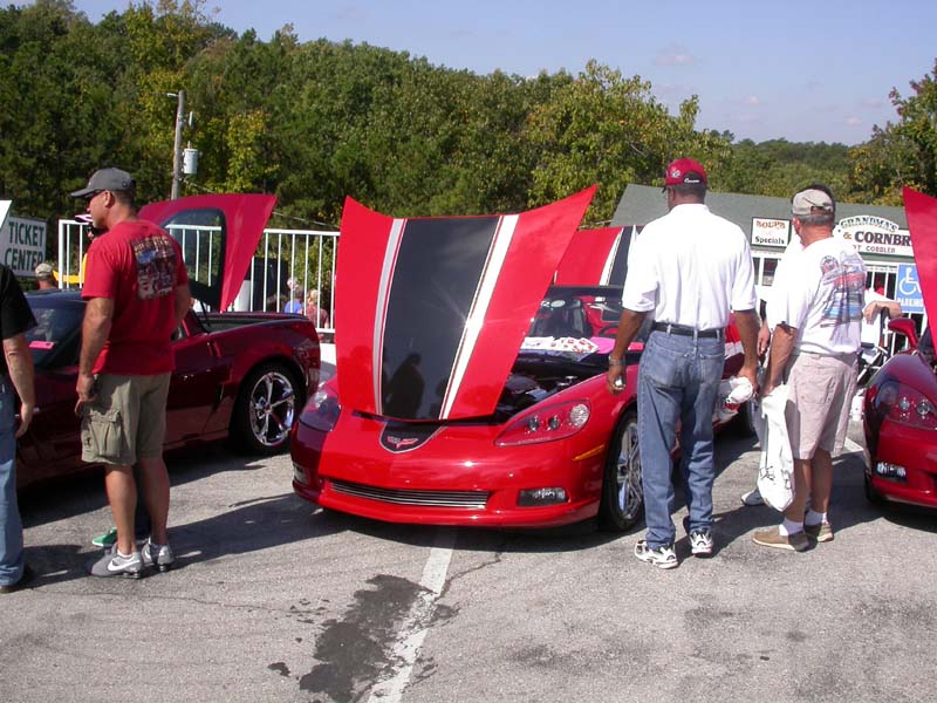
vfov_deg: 37.7
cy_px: 352
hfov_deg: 49.0
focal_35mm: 38
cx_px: 468
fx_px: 1029
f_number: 7.5
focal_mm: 7.85
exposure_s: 1/343
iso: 100
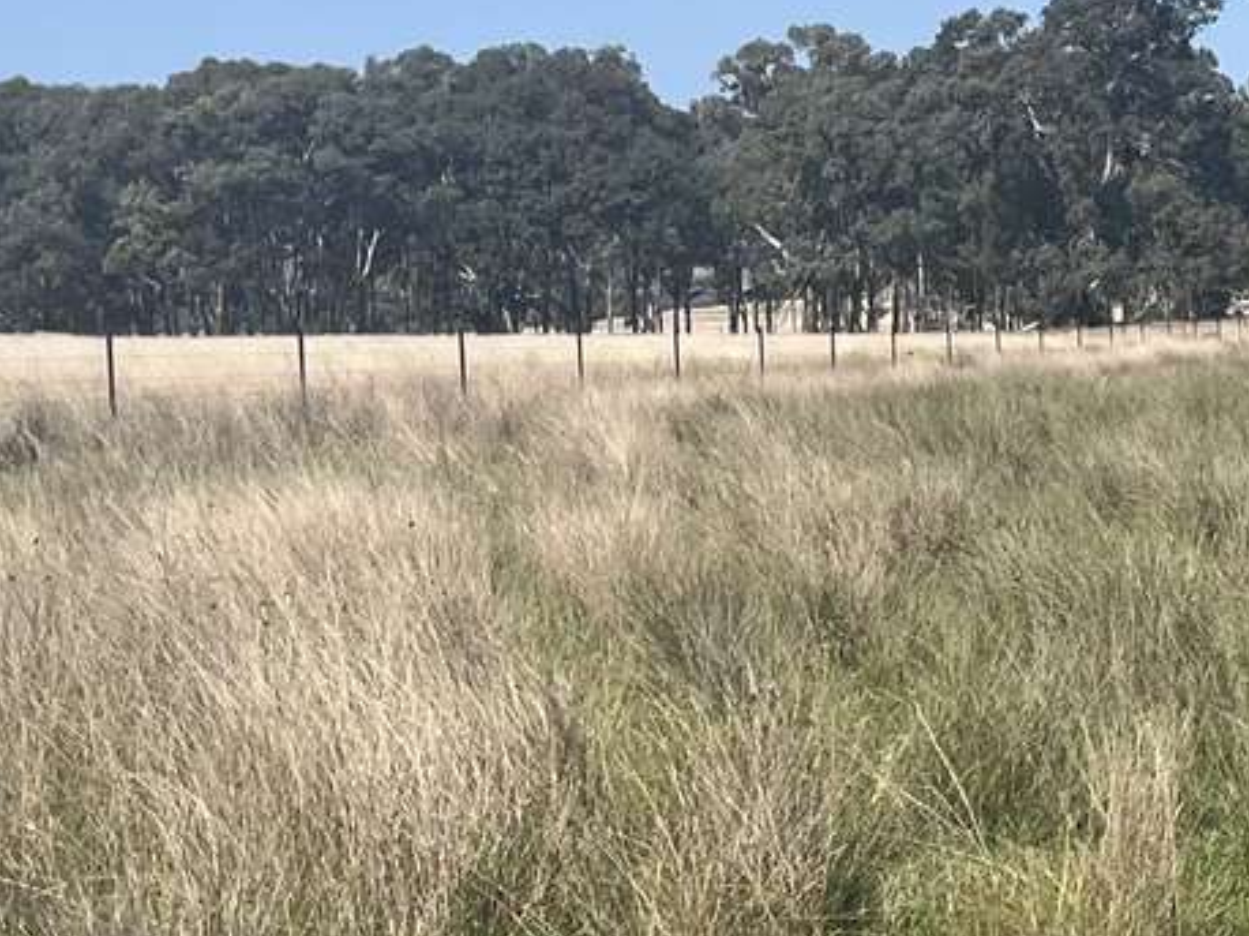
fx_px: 3931
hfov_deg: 16.6
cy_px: 551
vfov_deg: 13.6
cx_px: 1830
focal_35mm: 109
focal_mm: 5.1
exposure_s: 1/4310
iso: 50
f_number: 1.6
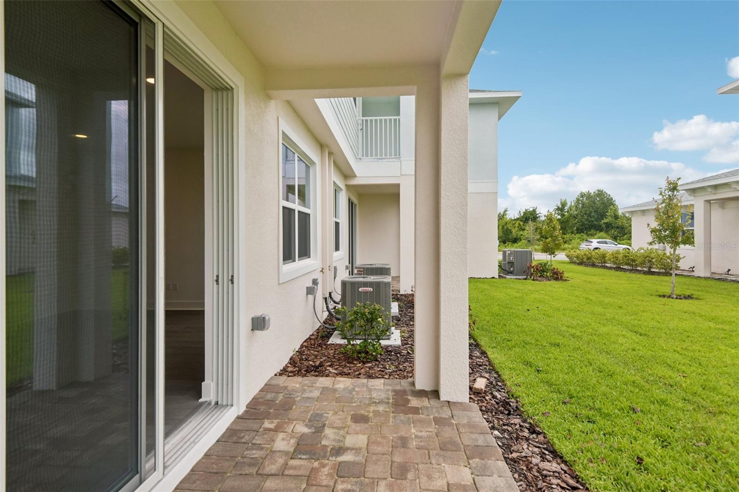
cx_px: 370
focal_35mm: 18
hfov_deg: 90.0
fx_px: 369
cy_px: 246
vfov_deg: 67.4
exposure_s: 1/800
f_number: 8
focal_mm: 18
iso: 400
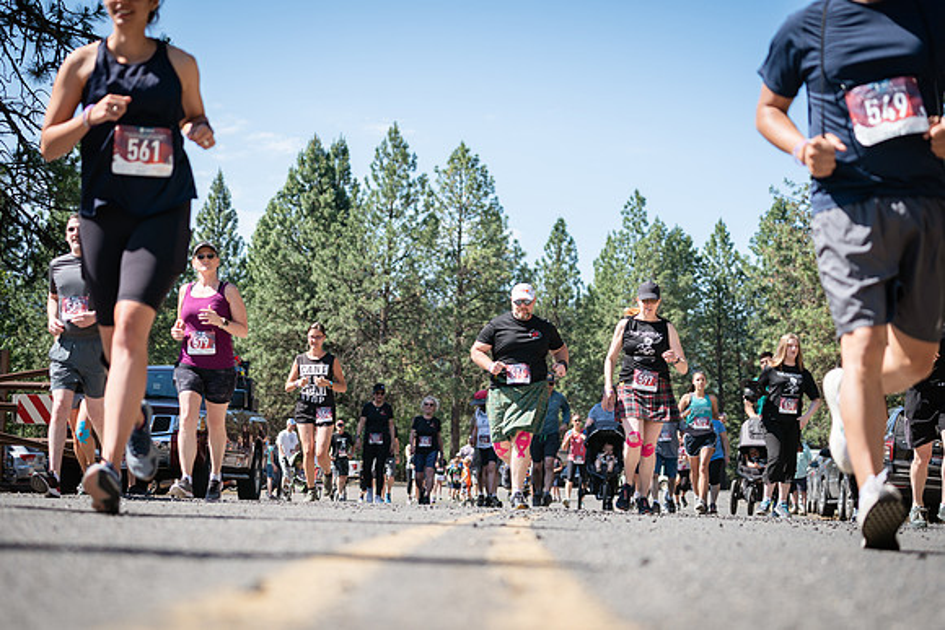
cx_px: 472
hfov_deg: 27.3
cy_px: 315
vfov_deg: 18.4
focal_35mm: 74
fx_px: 1943
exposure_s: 1/500
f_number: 4
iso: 125
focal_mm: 74
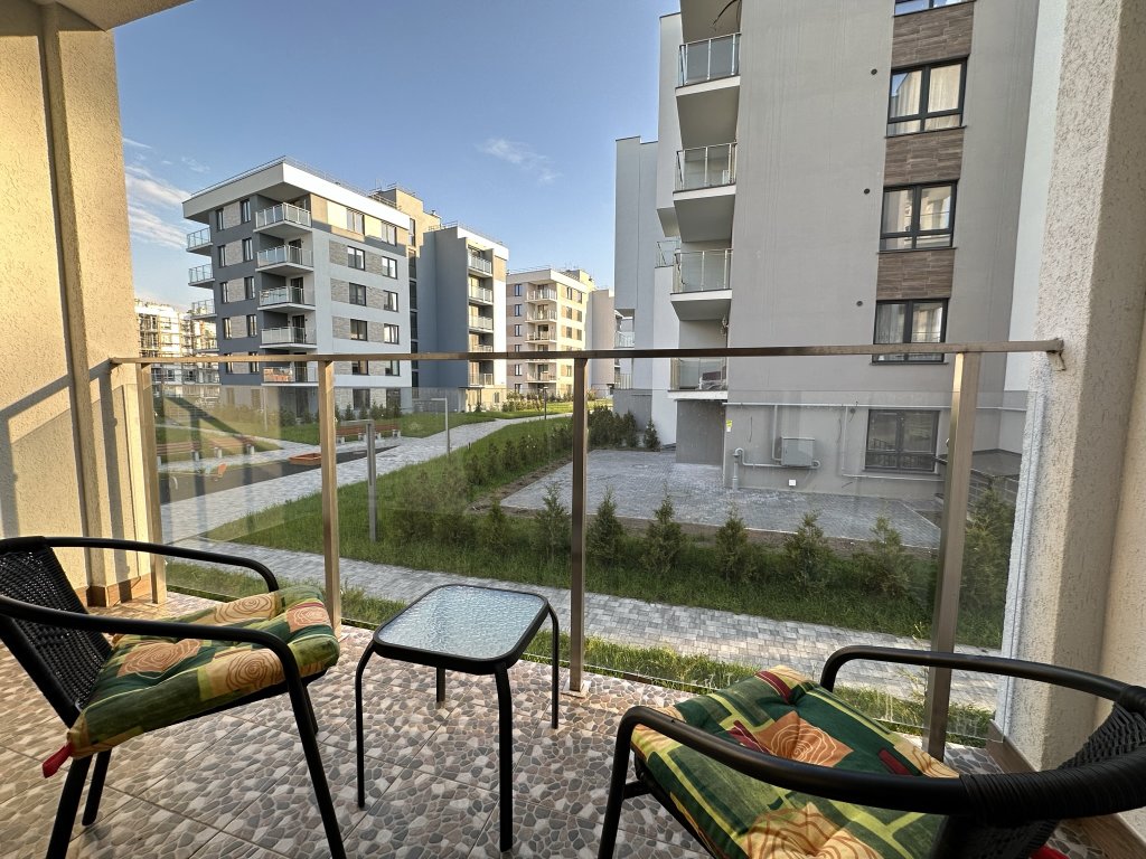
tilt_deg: -5.5
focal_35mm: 14
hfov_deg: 102.1
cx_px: 573
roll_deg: -0.5
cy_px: 430
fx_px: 463
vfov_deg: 85.7
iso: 40
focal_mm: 2.22
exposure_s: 1/218
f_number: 2.2
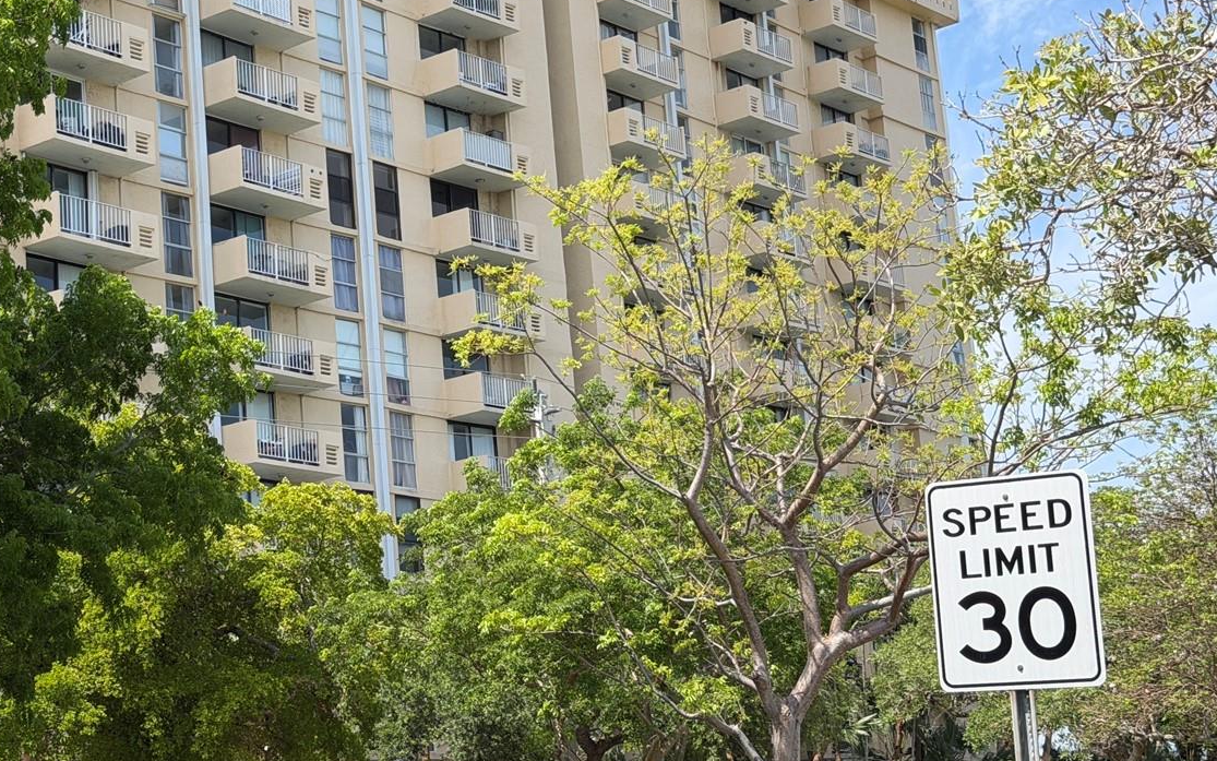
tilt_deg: +12.2
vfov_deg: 17.9
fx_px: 2421
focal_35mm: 73
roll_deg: +3.7
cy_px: 342
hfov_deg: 28.0
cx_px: 370
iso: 64
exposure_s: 1/2667
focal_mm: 6.76
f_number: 1.78
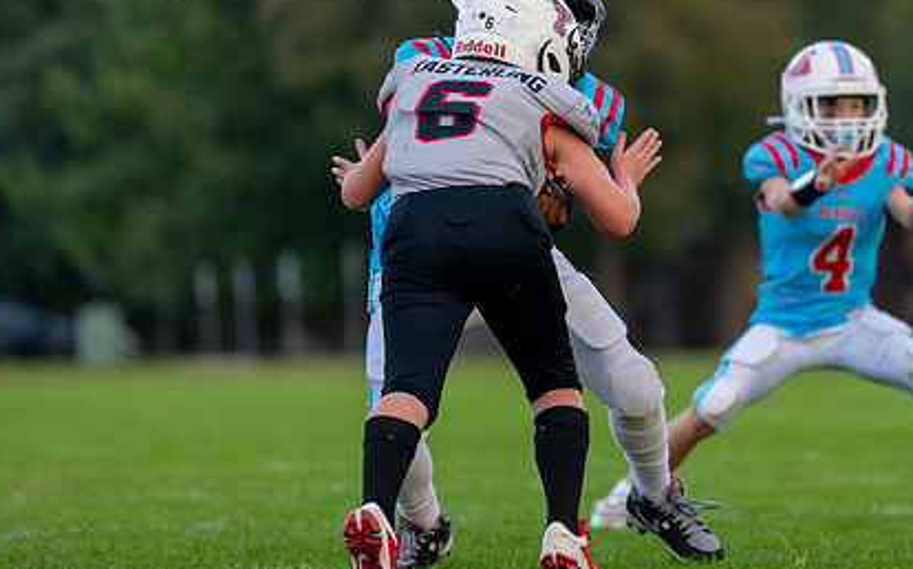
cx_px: 561
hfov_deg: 5.4
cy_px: 266
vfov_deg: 3.4
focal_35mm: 391
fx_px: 9721
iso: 1000
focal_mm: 200
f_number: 2.8
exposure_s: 1/1250
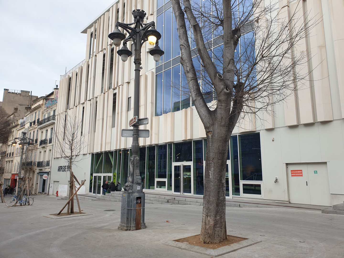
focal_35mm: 26
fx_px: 258
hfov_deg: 67.3
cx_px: 172
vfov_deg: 53.1
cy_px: 129
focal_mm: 4.3
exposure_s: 1/908
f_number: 2.4
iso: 50
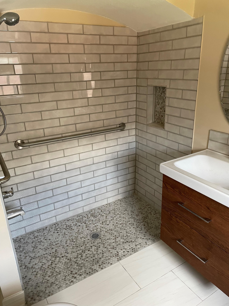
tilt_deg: -18.8
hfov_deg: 53.1
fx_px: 229
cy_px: 153
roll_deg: +3.0
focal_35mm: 26
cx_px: 114
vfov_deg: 67.3
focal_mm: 4.2
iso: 125
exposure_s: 1/62
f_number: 1.6
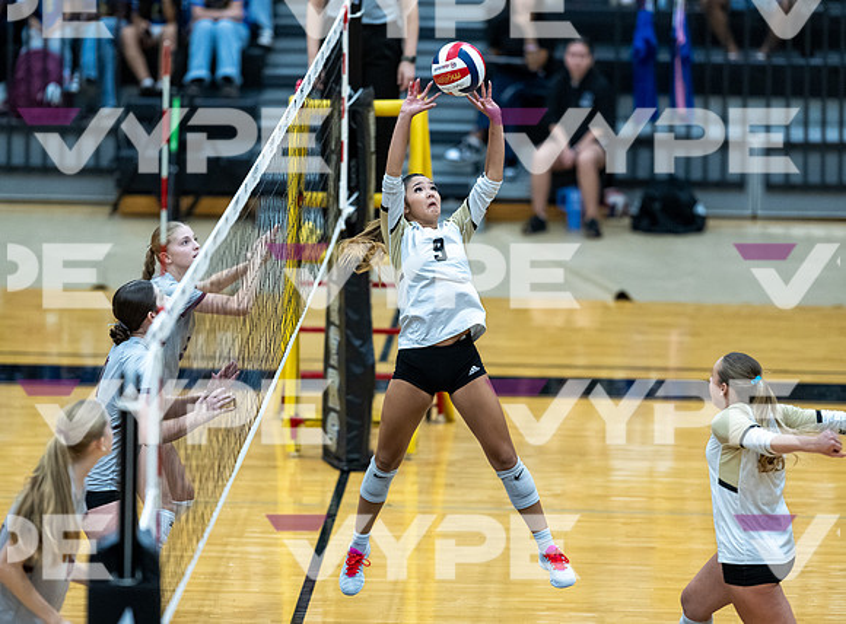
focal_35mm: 240
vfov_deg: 6.1
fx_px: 5843
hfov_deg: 8.3
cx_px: 427
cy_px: 336
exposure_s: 1/1600
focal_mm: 200
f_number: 2
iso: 3200
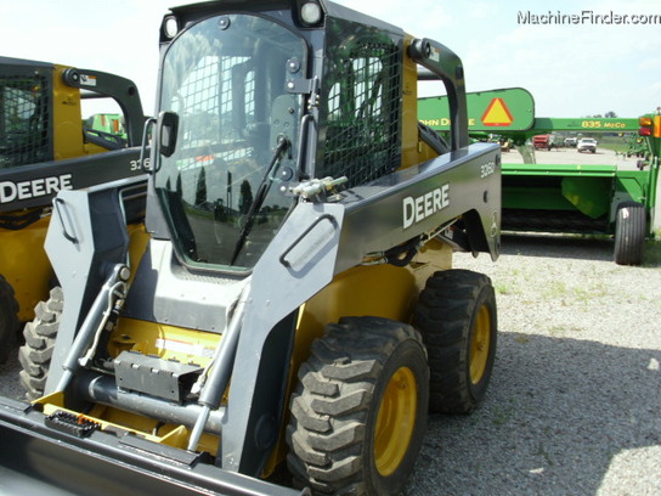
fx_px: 726
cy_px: 248
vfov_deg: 37.7
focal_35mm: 38
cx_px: 330
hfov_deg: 49.0
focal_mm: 6.36
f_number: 3
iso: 50
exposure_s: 1/378
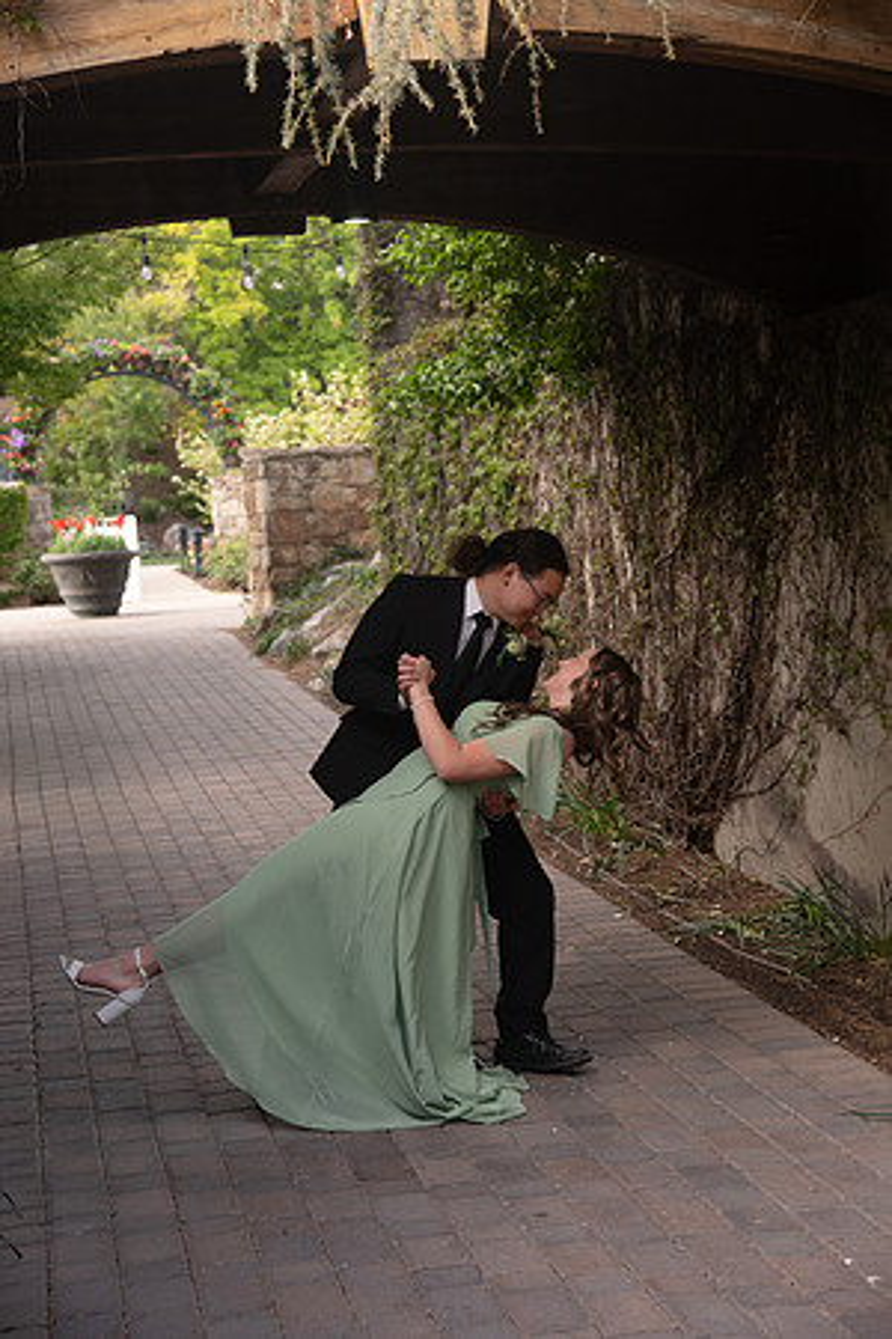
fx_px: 2416
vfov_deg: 31.0
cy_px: 670
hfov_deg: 20.9
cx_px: 446
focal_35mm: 65
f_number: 5
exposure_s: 1/125
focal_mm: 65
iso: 400
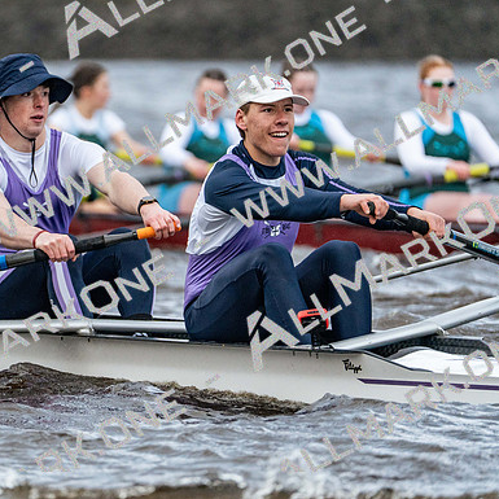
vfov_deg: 2.8
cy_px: 250
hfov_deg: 2.8
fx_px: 10226
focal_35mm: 627
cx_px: 136
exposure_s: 1/1600
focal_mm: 489
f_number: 6.3
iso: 5000
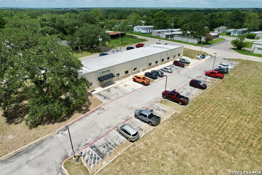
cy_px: 88
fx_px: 160
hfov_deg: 78.6
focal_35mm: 22
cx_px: 131
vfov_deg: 57.3
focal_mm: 8.38
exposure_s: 1/3000
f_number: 2.8
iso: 120
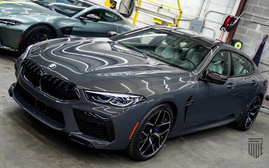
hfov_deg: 44.4
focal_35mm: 45
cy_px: 79
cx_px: 134
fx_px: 330
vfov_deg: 28.6
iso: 640
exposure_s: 1/40
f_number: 2.8
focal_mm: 44
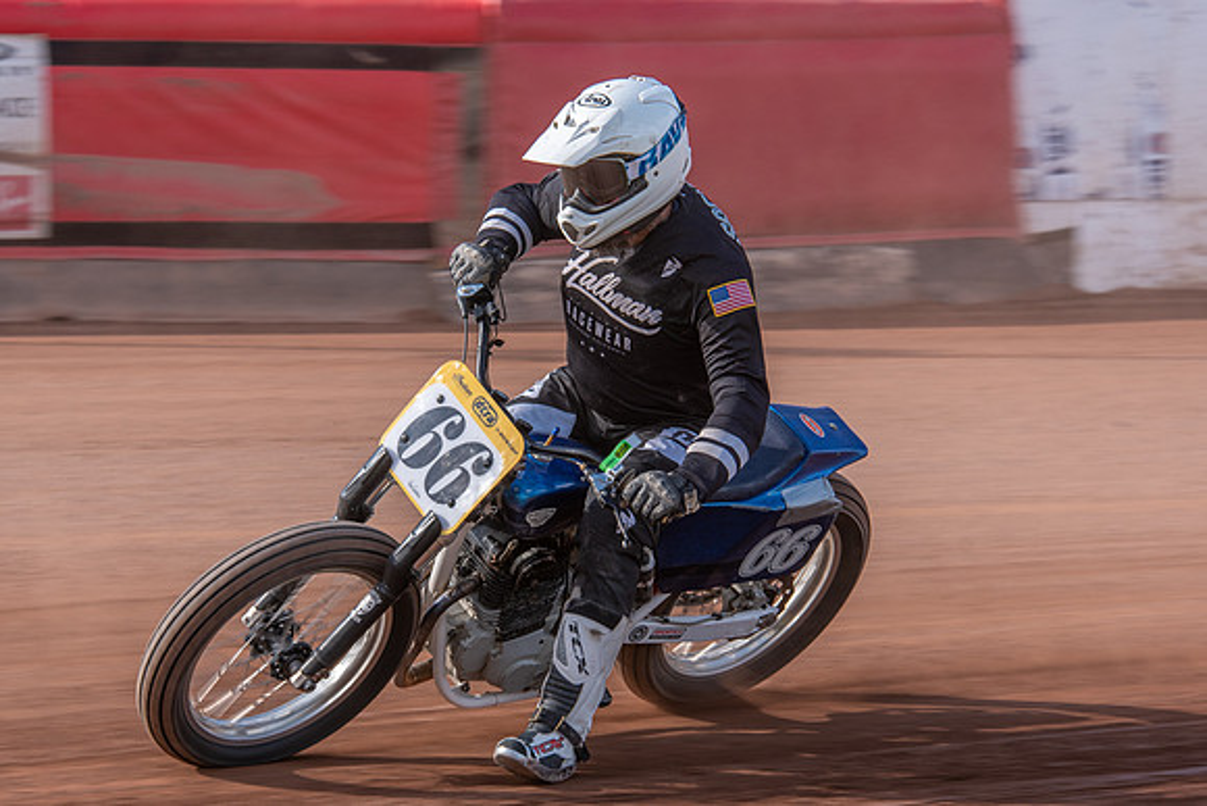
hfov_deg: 10.9
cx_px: 496
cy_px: 466
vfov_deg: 7.3
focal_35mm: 189
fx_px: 6324
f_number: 8
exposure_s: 1/250
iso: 200
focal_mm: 140
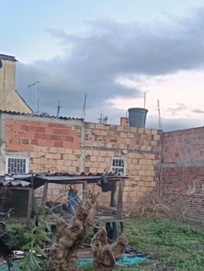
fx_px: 439
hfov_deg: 26.2
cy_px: 219
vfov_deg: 33.3
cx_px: 93
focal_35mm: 56
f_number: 1.8
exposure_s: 1/30
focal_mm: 3.98
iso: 320
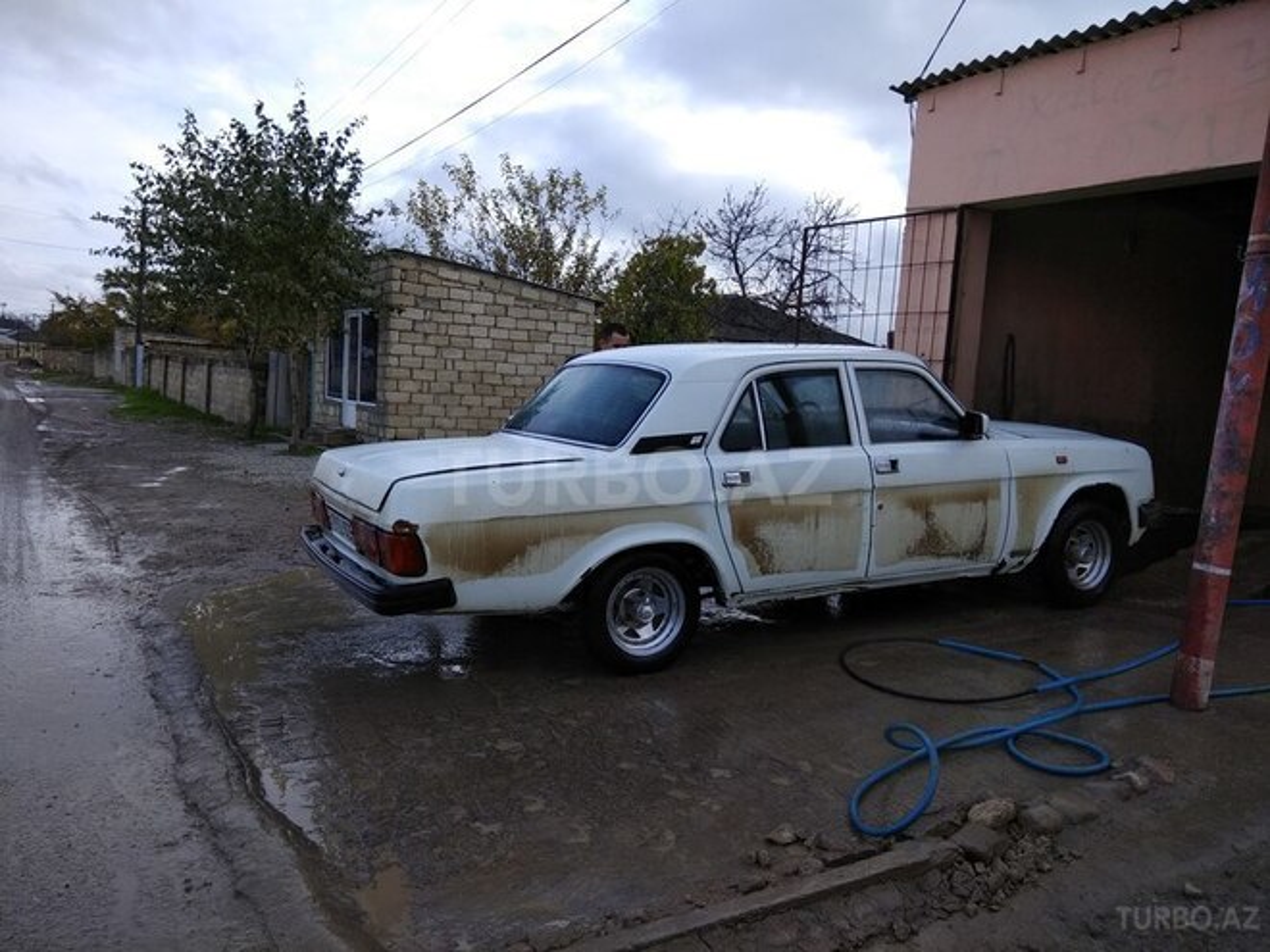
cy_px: 476
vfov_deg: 63.4
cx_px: 635
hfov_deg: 79.0
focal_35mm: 21
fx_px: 770
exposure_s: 1/646
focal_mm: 3.57
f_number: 2
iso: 100
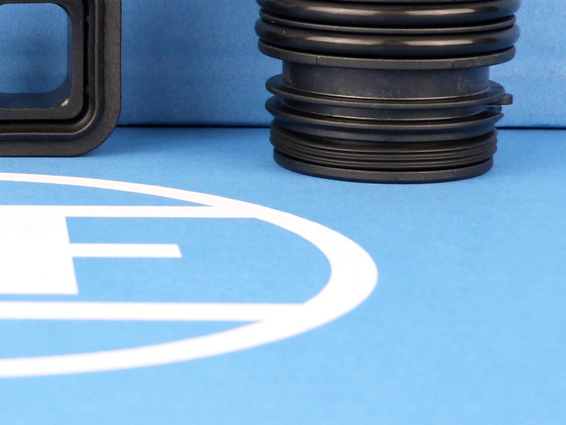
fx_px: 2305
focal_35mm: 141
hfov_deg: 13.7
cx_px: -73
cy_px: 48
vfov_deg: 10.5
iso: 200
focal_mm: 10.5
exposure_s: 1/60
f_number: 3.2
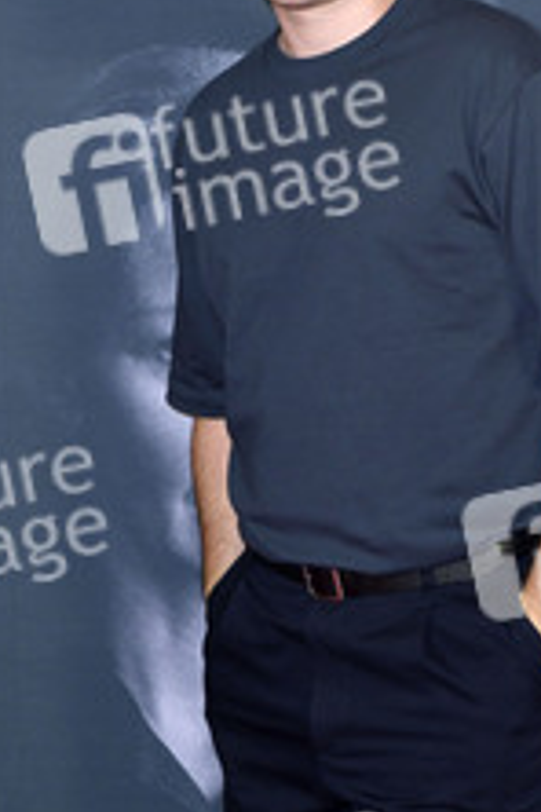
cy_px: 351
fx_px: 2840
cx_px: 318
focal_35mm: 126
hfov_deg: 10.9
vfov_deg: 16.3
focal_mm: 70
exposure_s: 1/250
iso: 640
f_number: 7.1
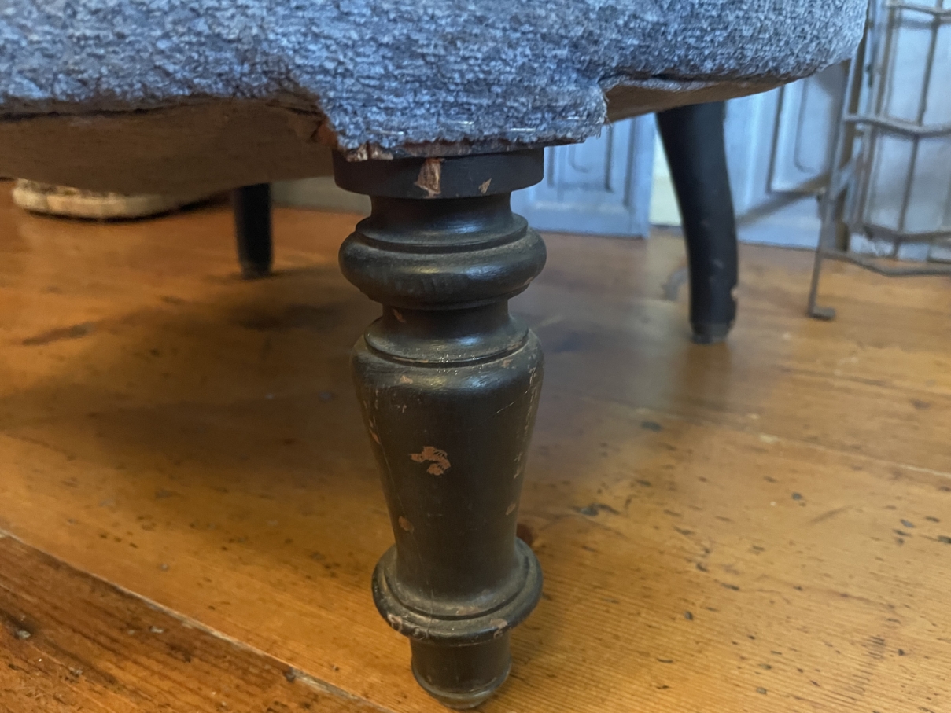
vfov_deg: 53.1
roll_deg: +1.3
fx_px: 714
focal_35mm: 26
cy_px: 356
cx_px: 476
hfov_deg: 67.3
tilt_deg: -22.2
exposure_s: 1/25
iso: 800
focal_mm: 4.2
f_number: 1.6
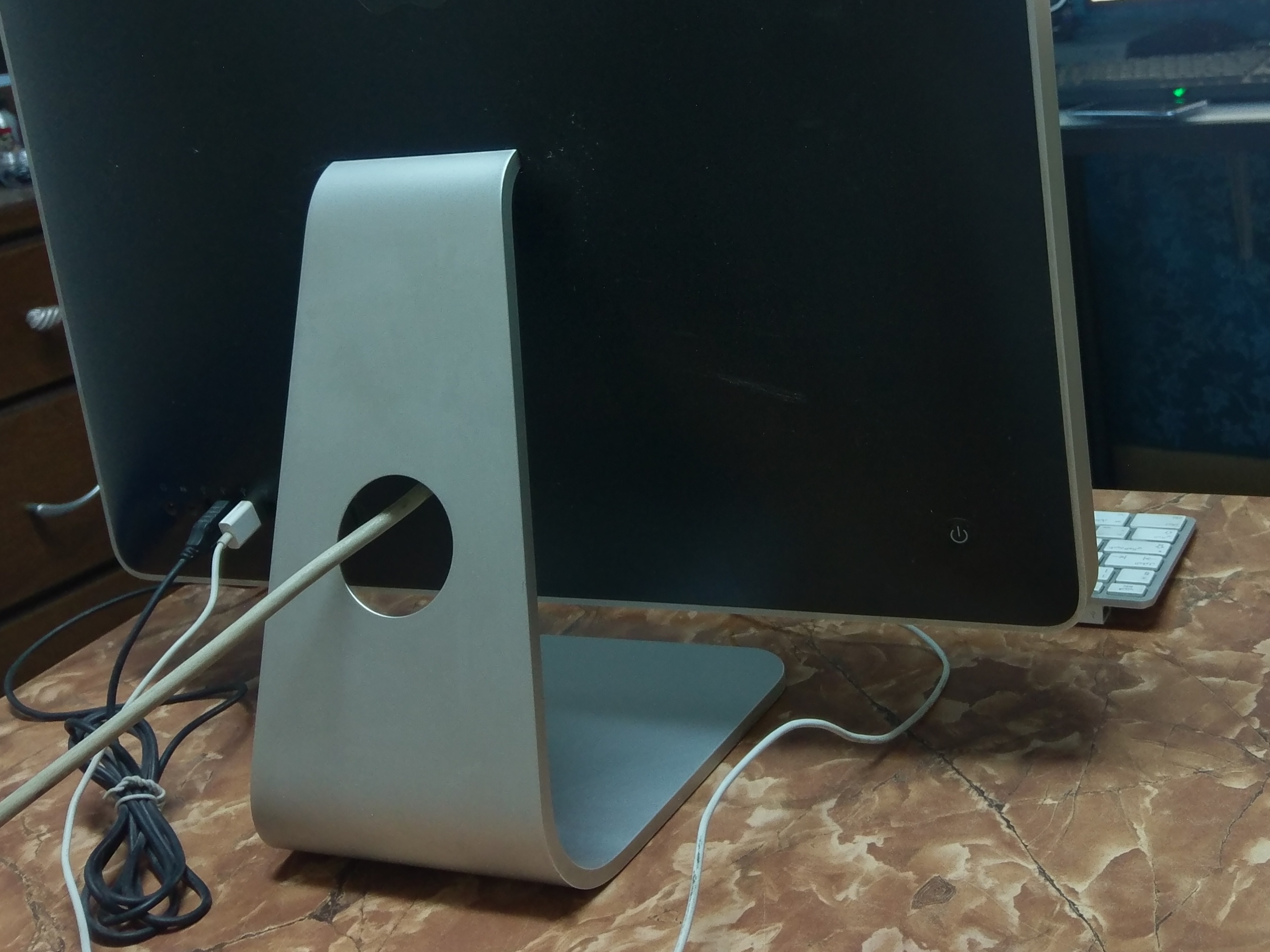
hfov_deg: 43.7
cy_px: 245
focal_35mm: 43
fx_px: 1578
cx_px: 751
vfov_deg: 33.0
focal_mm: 4.58
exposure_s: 1/25
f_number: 1.8
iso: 250
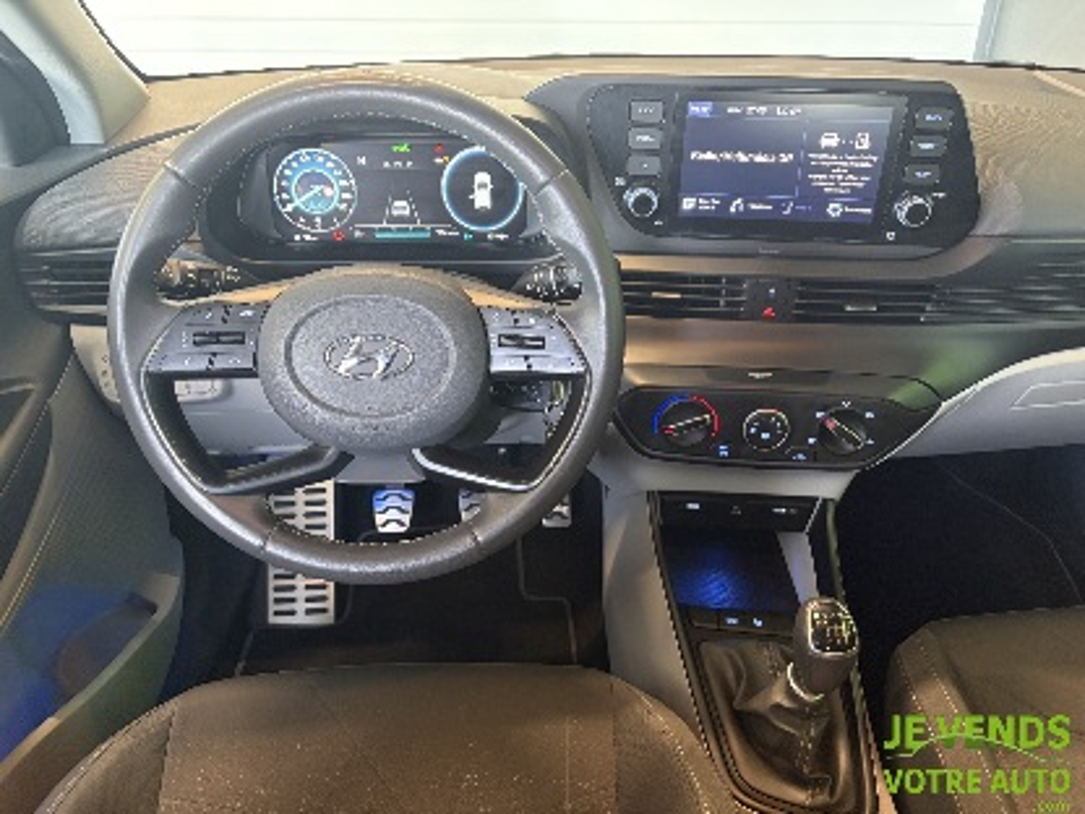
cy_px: 407
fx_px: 815
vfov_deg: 53.1
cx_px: 542
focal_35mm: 26
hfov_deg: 67.3
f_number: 1.6
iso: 400
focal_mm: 5.96
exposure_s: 1/33
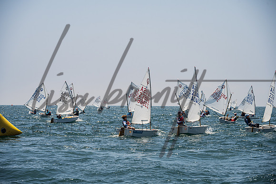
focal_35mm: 132
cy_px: 92
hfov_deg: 15.5
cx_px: 137
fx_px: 1012
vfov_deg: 10.4
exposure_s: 1/1600
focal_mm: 130
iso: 250
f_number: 7.1
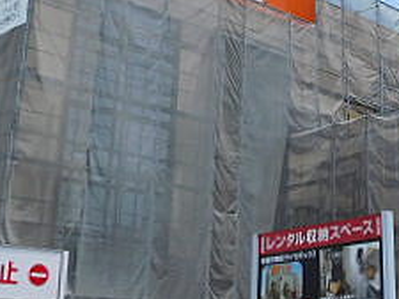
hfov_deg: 26.0
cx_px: 397
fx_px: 819
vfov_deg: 20.5
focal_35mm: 71
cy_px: 53
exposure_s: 1/500
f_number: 6.8
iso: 125
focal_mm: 4.5
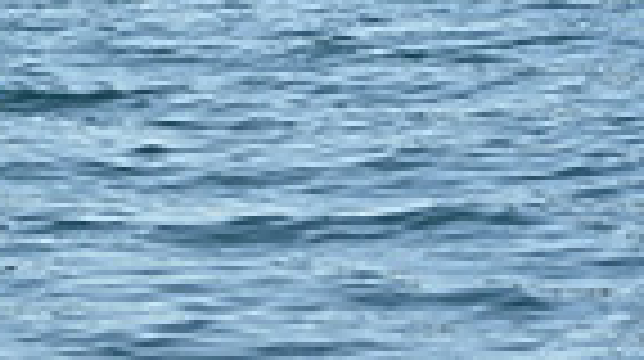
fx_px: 8698
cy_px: -855
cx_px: -205
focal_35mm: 510
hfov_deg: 4.2
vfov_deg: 2.3
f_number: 9
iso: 320
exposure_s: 1/1000
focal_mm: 120
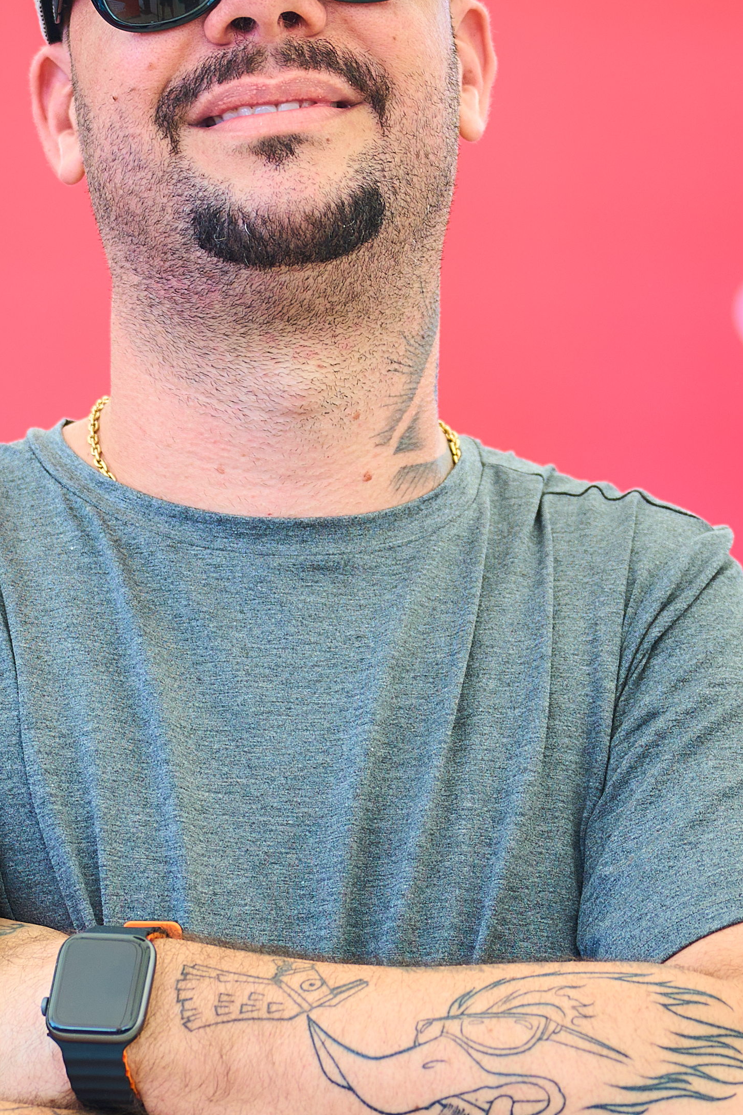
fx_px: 6564
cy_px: 955
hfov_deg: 6.5
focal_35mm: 212
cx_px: 221
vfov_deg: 9.7
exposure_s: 1/320
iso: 160
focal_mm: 66
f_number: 2.5
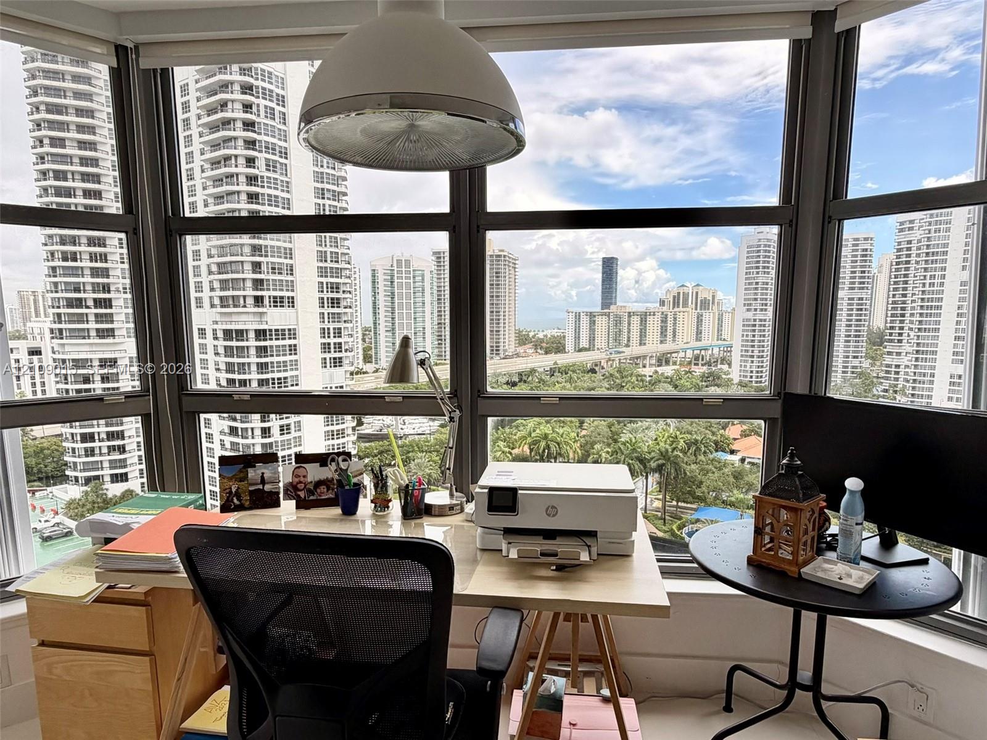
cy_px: 370
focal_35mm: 14
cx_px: 494
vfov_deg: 85.7
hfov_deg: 102.1
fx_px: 399
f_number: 2.2
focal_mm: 2.22
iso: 50
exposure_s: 1/372
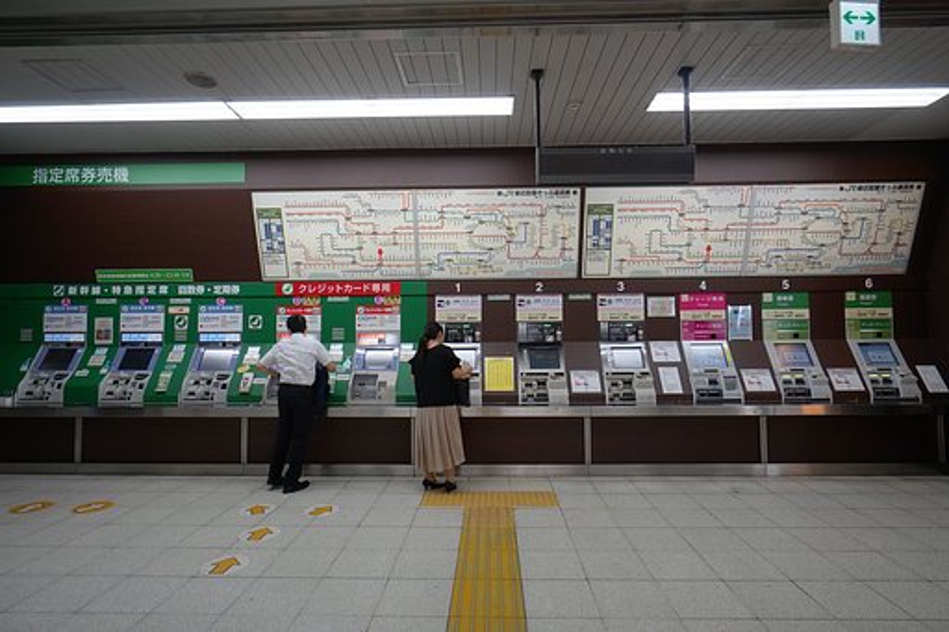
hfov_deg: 90.0
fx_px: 474
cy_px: 316
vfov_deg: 67.3
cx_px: 474
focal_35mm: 18
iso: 800
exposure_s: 1/125
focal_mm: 12
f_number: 6.3
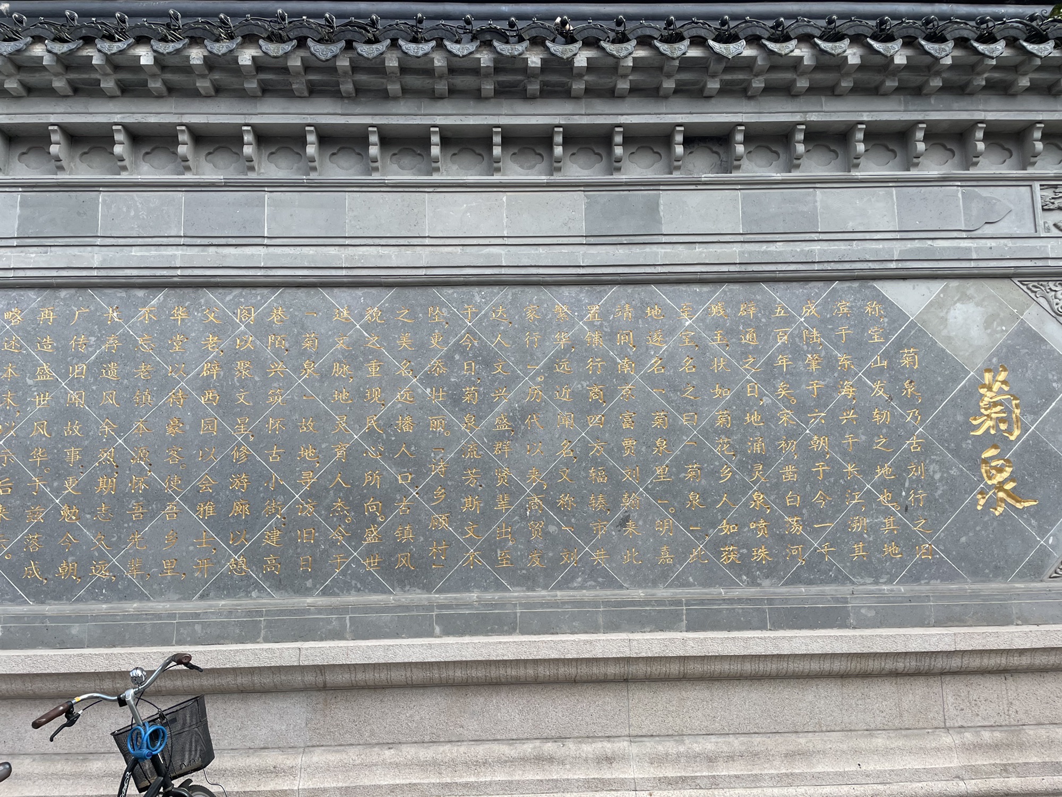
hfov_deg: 67.3
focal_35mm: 26
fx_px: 798
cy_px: 398
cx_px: 531
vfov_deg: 53.1
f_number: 1.6
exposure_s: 1/690
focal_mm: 4.2
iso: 32
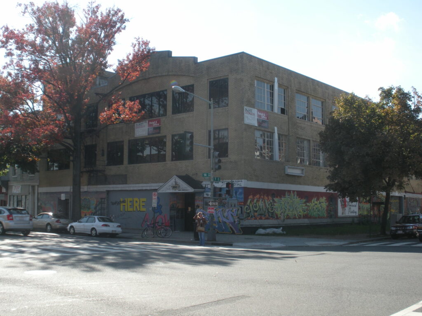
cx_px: 211
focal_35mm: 44
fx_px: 536
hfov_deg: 42.9
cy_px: 158
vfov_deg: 32.9
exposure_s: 1/299
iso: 64
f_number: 4
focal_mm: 7.7
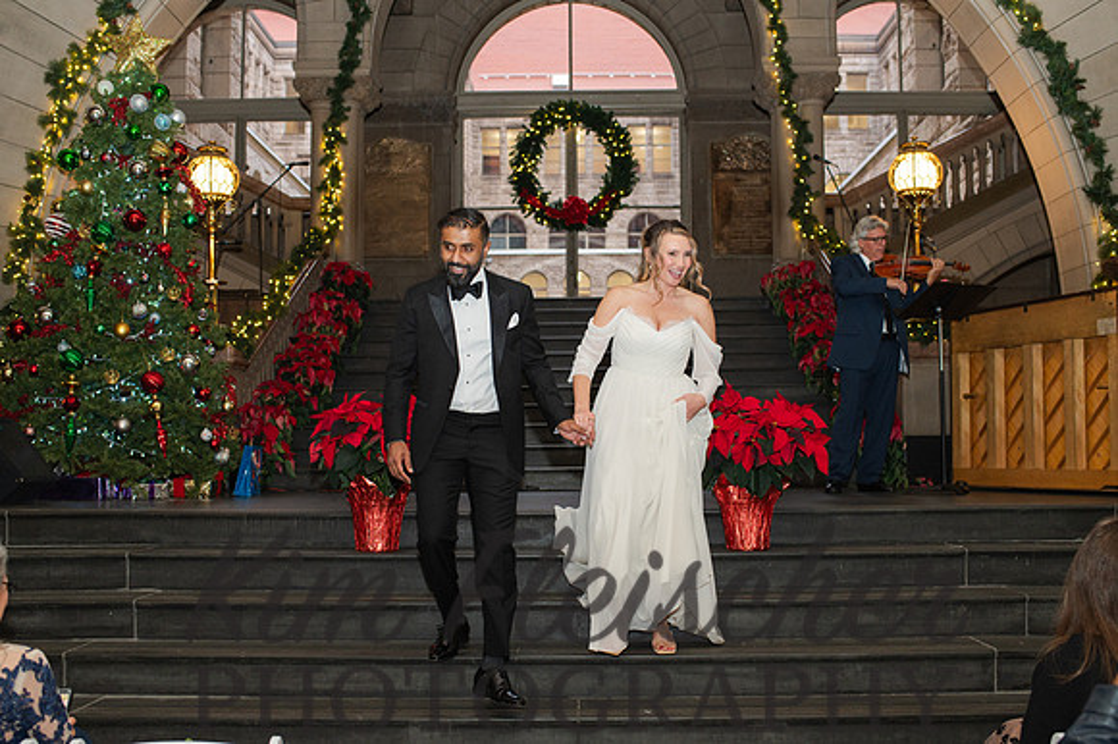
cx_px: 567
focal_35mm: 38
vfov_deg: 34.7
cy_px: 389
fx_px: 1190
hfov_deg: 50.3
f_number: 3.5
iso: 1000
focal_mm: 35
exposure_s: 1/200
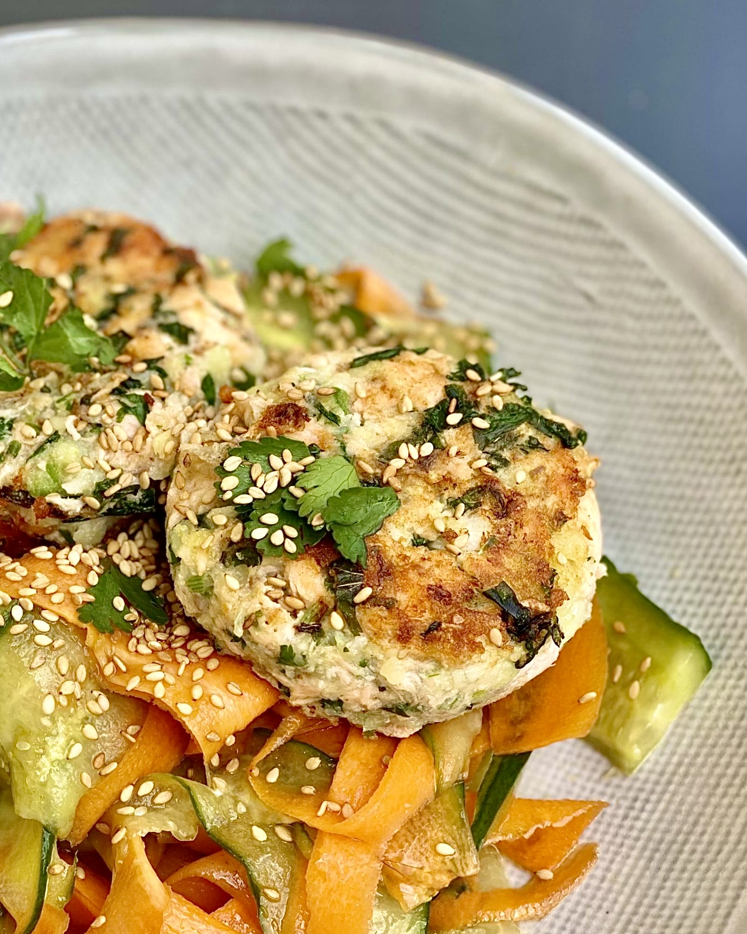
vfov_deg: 25.6
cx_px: 241
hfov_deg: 20.6
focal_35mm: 74
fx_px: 2045
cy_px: 622
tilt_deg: -60.3
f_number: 2
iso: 20
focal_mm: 6
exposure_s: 1/369
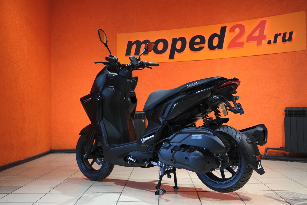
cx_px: 154
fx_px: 350
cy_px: 102
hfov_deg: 47.4
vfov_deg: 32.6
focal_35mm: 41
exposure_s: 1/100
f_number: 4
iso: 1600
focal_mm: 27.5
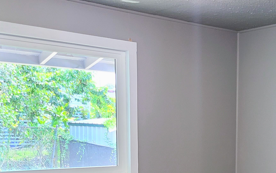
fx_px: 481
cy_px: 188
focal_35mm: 64
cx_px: 238
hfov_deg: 30.8
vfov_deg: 19.5
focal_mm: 5.4
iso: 200
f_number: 1.8
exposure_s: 1/40
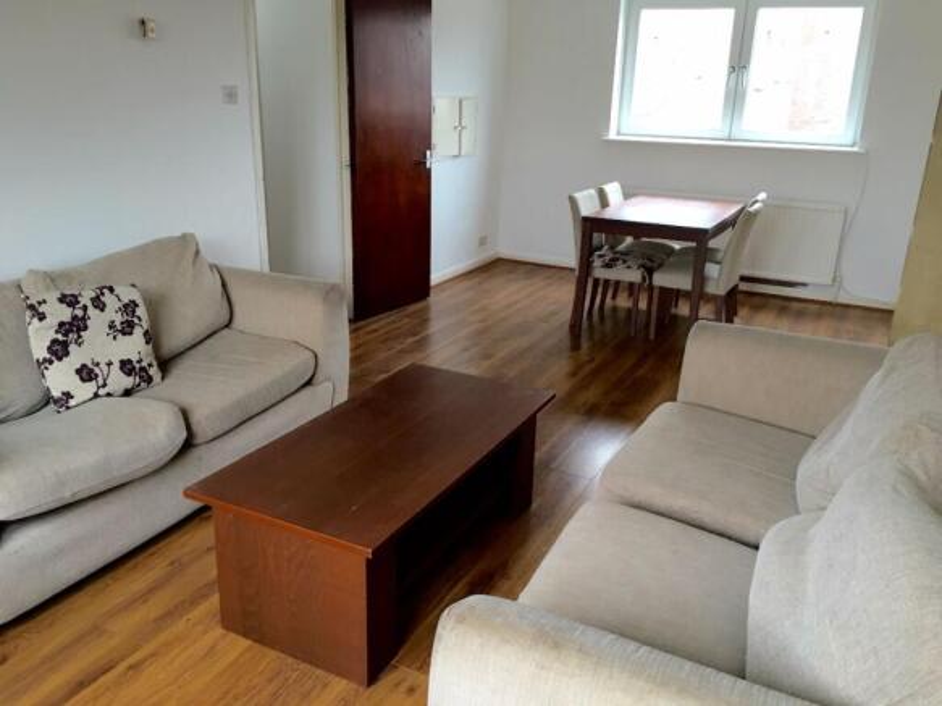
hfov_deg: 61.7
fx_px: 789
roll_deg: -2.5
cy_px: 353
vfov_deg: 48.2
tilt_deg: -17.5
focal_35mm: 29
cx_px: 471
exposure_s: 1/33
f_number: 2.2
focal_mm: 4.15
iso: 100
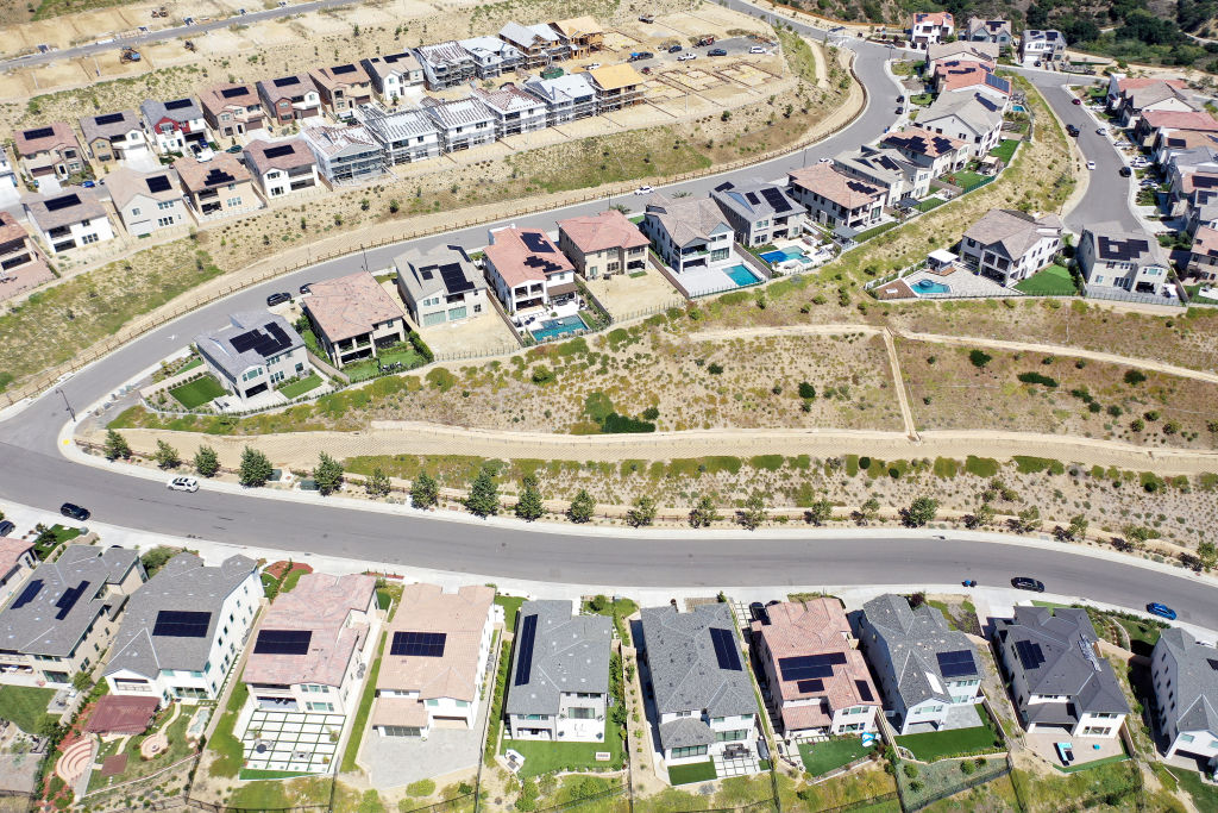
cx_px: 609
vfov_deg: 46.4
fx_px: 947
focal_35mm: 28
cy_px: 406
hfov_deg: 65.5
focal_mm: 10.26
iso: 100
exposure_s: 1/2000
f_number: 2.8
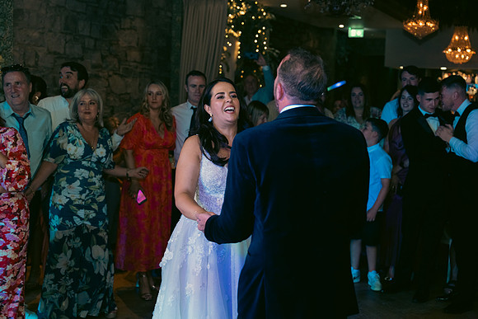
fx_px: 664
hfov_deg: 39.6
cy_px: 160
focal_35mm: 50
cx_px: 239
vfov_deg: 27.0
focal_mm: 50
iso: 2500
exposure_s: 1/160
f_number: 3.5
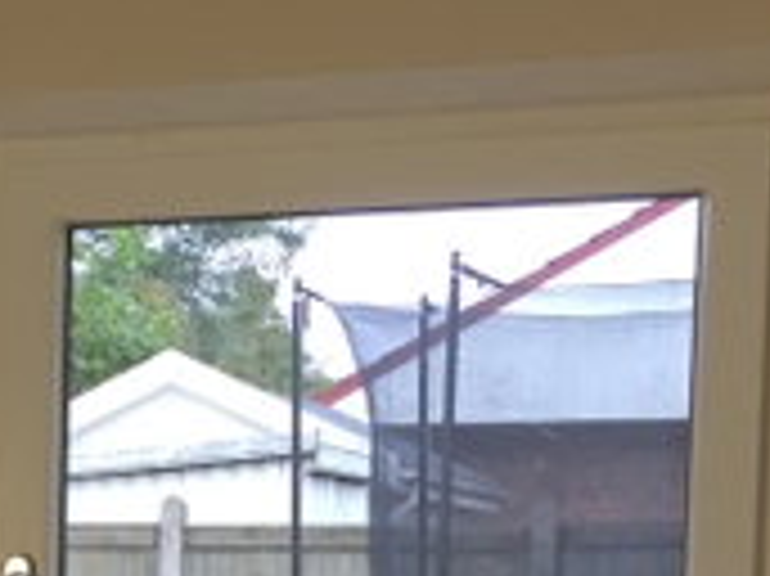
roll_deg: -0.8
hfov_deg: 14.9
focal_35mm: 122
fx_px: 2712
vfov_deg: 11.7
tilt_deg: -2.4
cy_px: 796
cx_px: -423
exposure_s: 1/33
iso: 64
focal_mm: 4.15
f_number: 2.2
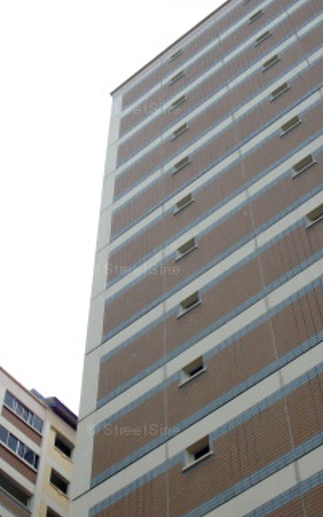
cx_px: 207
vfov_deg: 30.6
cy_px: 271
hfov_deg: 19.4
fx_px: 945
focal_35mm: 67
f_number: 5.6
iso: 80
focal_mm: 6.2
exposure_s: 1/320
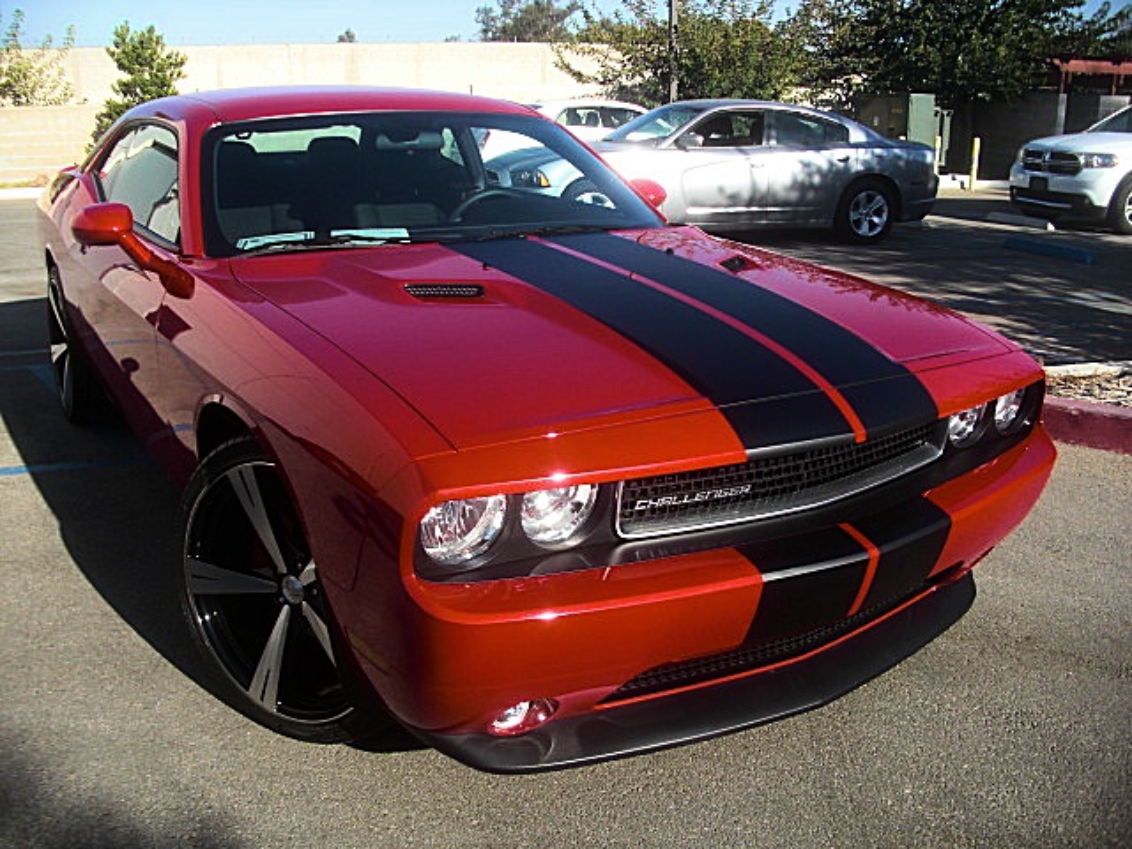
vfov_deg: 39.7
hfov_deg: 51.4
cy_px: 424
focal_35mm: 36
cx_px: 566
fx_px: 1177
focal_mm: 6.3
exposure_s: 1/500
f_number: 2.8
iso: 50
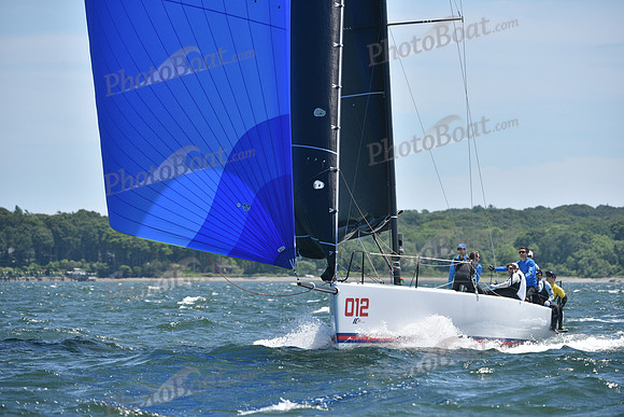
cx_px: 312
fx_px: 4854
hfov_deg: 7.4
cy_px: 208
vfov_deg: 4.9
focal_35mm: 280
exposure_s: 1/1000
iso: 250
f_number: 6.3
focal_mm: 280
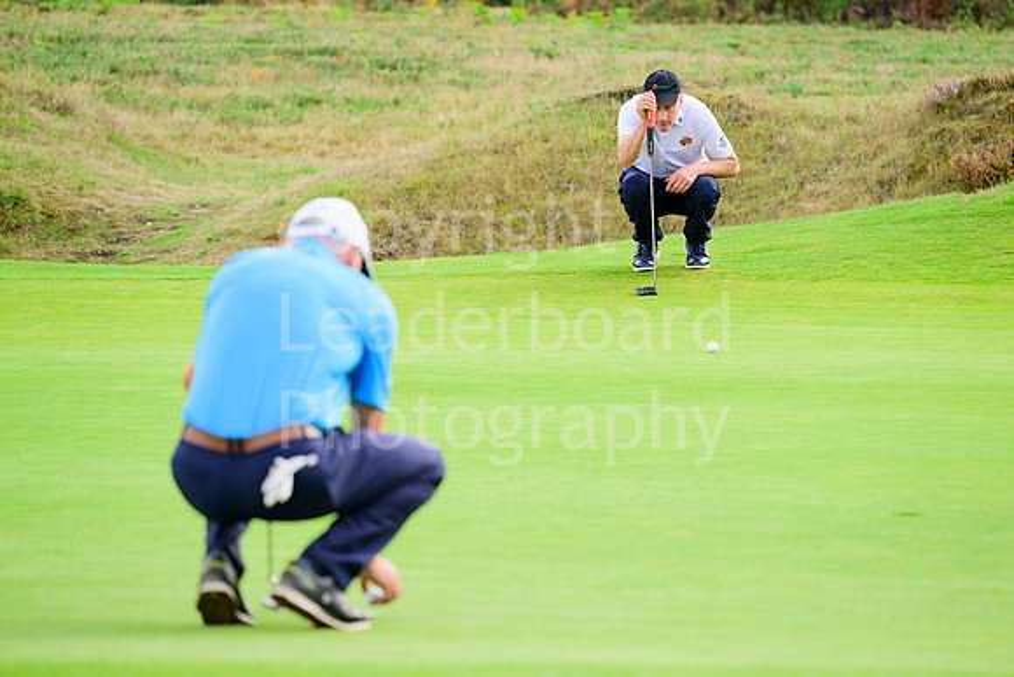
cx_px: 538
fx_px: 6279
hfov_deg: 9.2
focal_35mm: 223
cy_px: 318
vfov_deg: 6.2
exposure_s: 1/1600
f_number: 5
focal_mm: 210
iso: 800
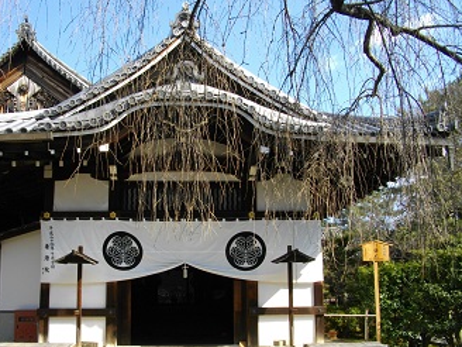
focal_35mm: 38
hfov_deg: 48.7
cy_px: 190
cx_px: 189
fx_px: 507
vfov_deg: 37.7
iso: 100
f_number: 5.5
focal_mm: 5.7
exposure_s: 1/160
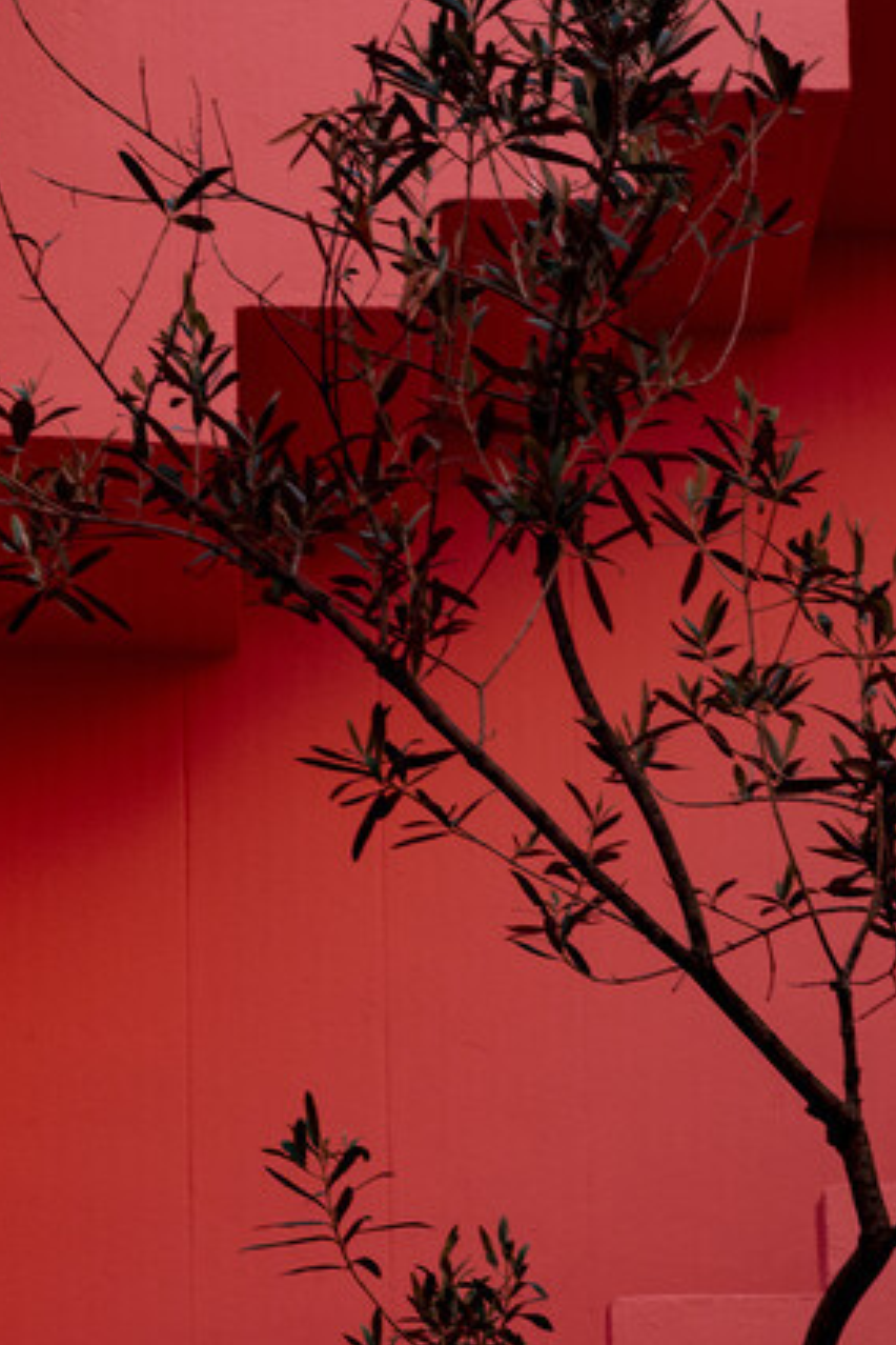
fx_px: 4928
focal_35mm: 132
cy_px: 993
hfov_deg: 10.4
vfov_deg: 15.5
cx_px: 492
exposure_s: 1/100
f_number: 14
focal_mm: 75
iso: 400
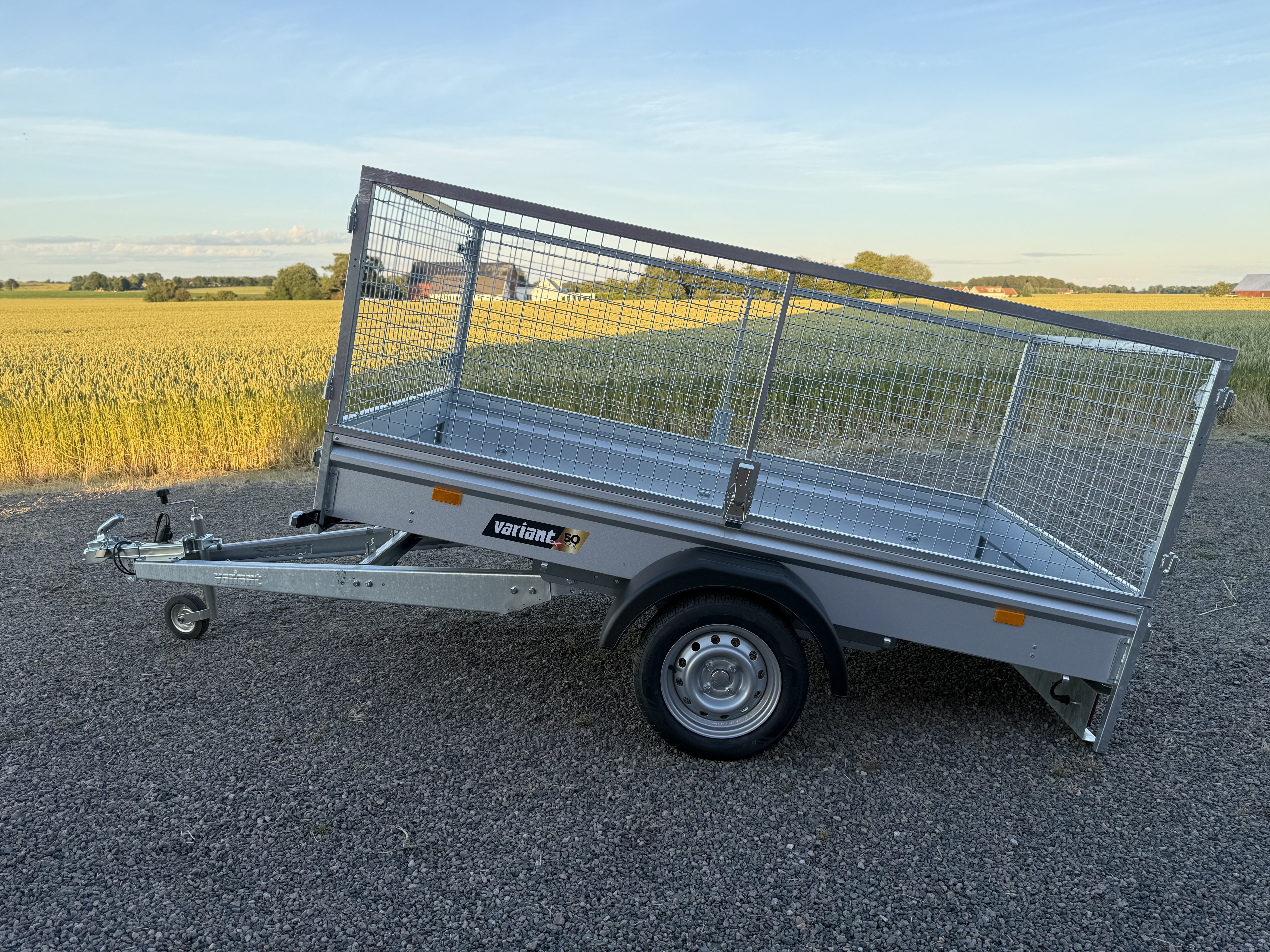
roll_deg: +0.2
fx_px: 881
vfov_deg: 56.8
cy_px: 476
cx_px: 635
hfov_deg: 71.6
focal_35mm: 24
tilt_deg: -11.1
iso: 80
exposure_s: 1/931
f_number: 1.78
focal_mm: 6.76
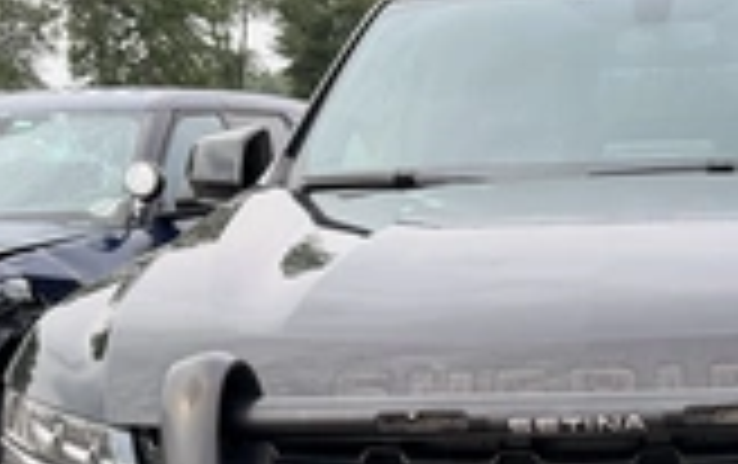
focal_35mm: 62
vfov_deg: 19.6
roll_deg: +2.9
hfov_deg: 30.9
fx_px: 1249
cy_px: 581
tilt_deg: -15.0
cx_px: 706
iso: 80
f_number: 1.78
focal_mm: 6.76
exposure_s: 1/943
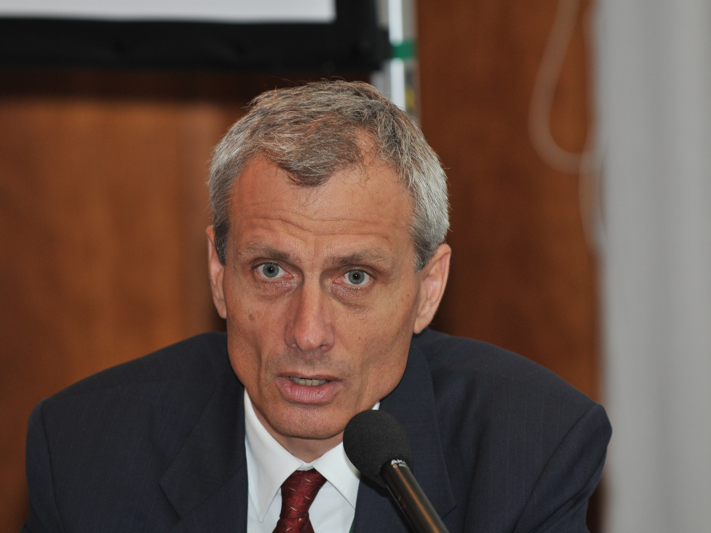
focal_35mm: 326
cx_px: 359
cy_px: 267
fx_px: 6695
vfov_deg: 4.6
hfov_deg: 6.1
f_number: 3.5
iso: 400
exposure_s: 1/160
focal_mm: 200
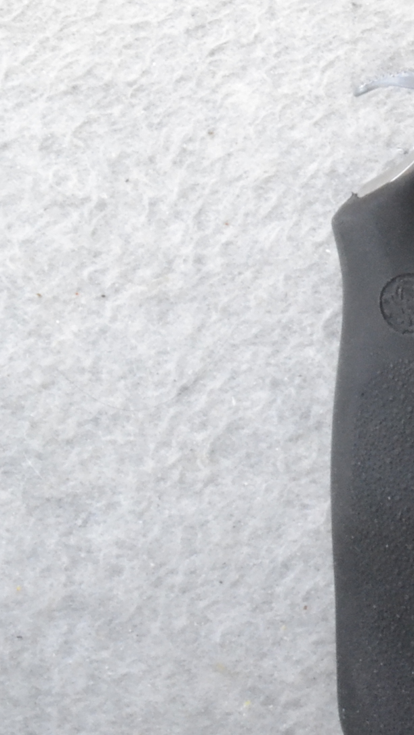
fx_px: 2732
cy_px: 42
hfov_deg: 8.0
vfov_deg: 15.1
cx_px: 1029
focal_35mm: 140
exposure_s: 1/160
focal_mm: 28
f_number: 20
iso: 3200
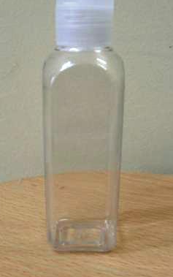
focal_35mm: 51
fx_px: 385
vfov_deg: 39.3
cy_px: 104
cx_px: 85
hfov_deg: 25.4
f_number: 2.8
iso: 200
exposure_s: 1/20
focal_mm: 6.3
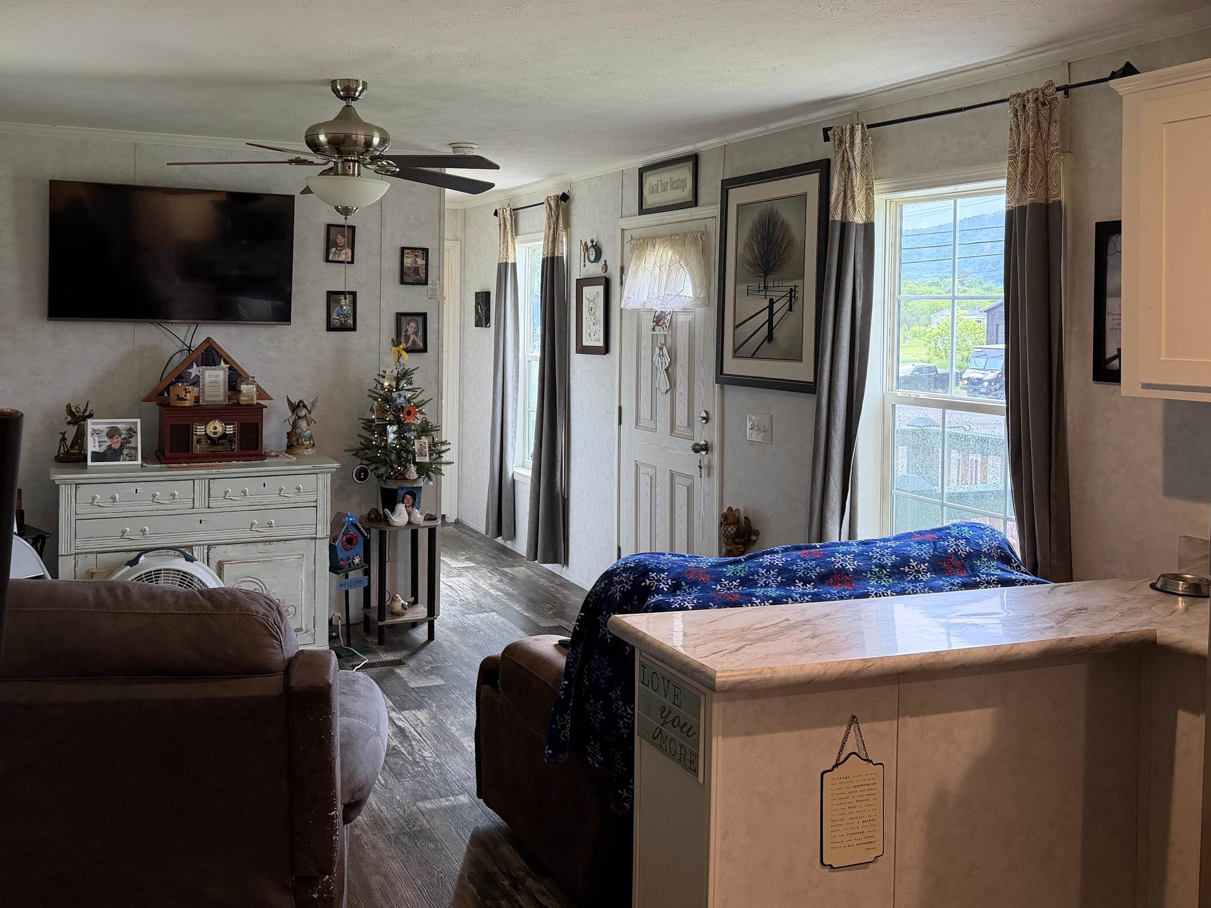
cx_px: 448
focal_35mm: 32
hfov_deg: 56.1
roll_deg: -0.6
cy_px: 325
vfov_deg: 43.7
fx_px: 1119
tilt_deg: -0.8
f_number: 1.78
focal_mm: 6.76
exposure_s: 1/60
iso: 250
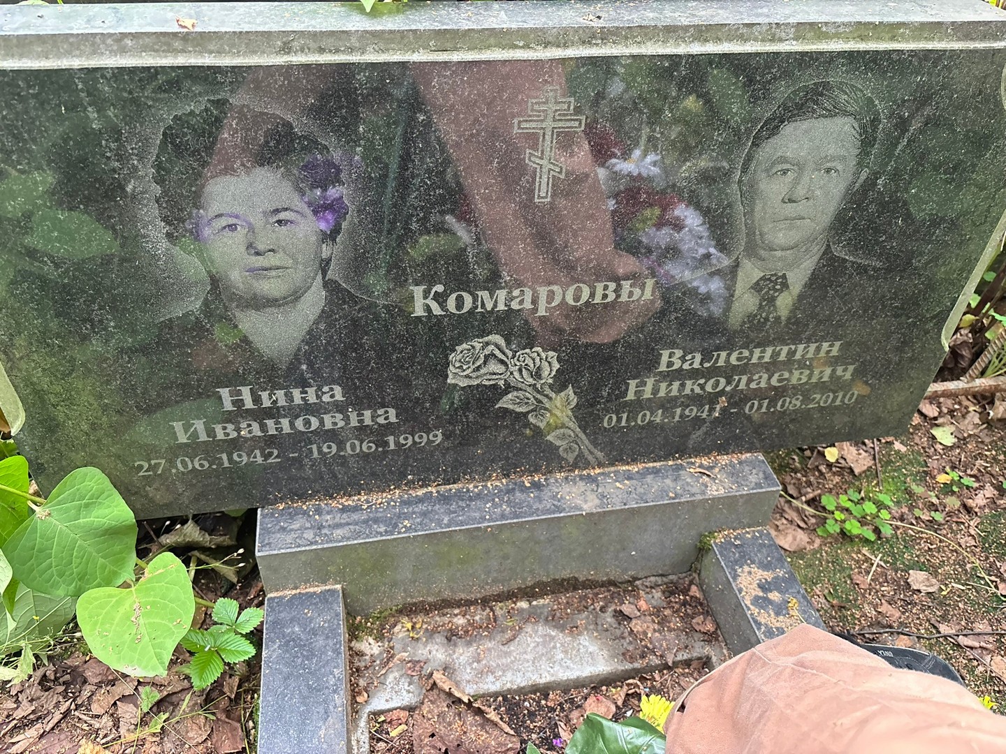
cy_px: 377
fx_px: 756
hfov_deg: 67.3
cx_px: 503
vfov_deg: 53.1
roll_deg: -1.9
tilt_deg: -39.6
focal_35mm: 26
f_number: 1.6
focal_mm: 5.96
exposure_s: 1/60
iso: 250
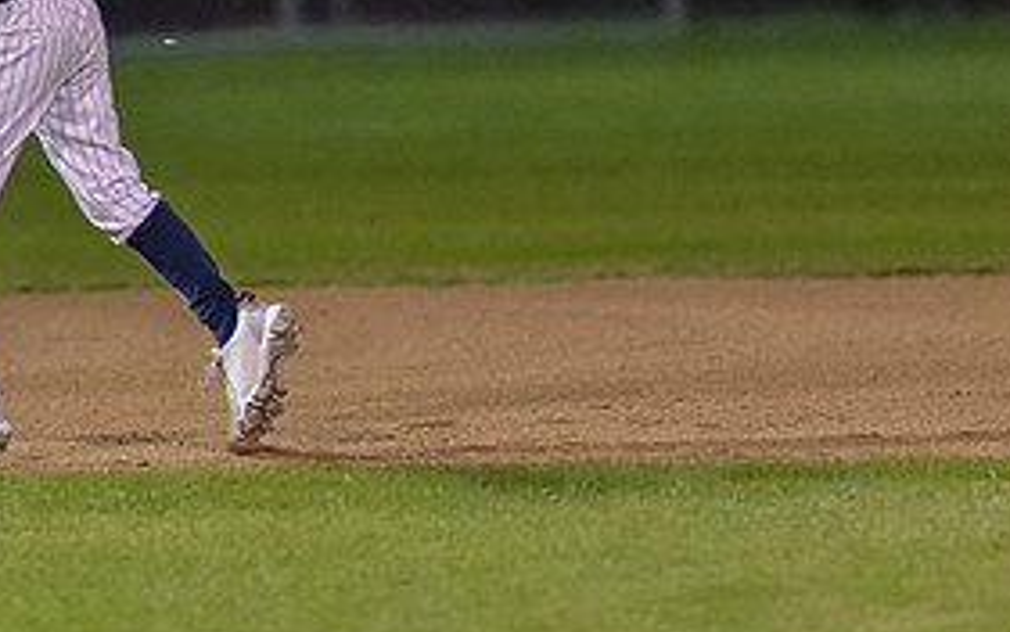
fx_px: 18977
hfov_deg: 3.0
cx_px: 87
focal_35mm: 689
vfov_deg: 1.9
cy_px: -2
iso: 2500
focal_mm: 135
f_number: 1.8
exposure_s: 1/1000
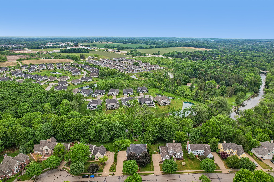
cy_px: 91
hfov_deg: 78.6
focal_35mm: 22
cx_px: 137
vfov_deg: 57.2
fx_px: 167
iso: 100
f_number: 2.8
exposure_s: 1/1000
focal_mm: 8.4
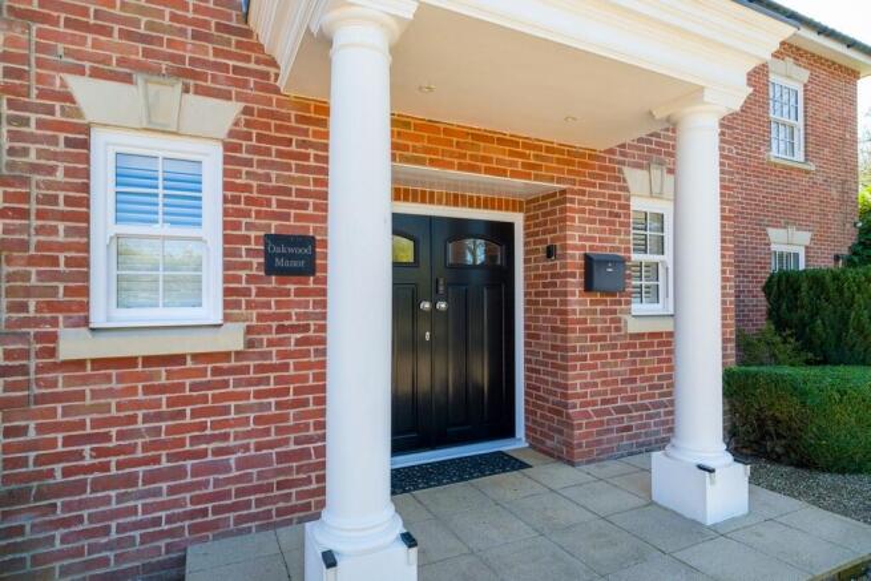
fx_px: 460
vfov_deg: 64.6
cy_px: 290
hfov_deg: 86.9
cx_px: 436
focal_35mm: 19
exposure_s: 1/60
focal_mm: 12.9
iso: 160
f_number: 9
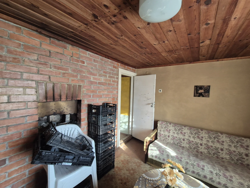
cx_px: 125
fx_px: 94
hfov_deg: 106.2
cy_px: 94
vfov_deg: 89.9
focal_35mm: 13
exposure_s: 1/50
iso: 250
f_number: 2.2
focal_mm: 2.2
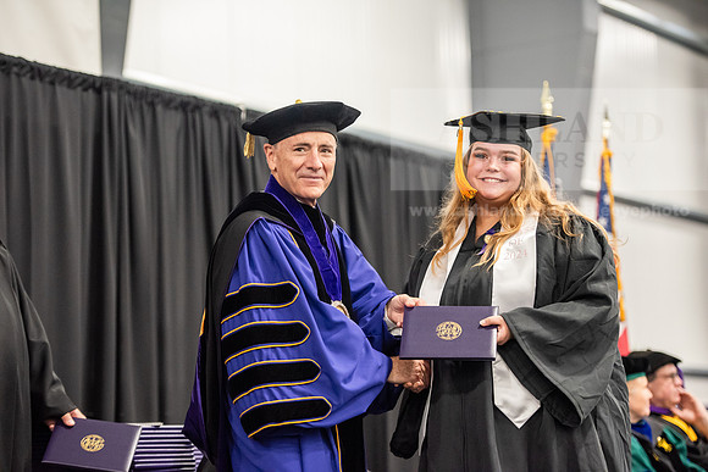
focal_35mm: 100
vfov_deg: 13.7
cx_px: 354
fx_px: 1967
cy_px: 236
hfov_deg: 20.4
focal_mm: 100
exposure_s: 1/200
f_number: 3.2
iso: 3200
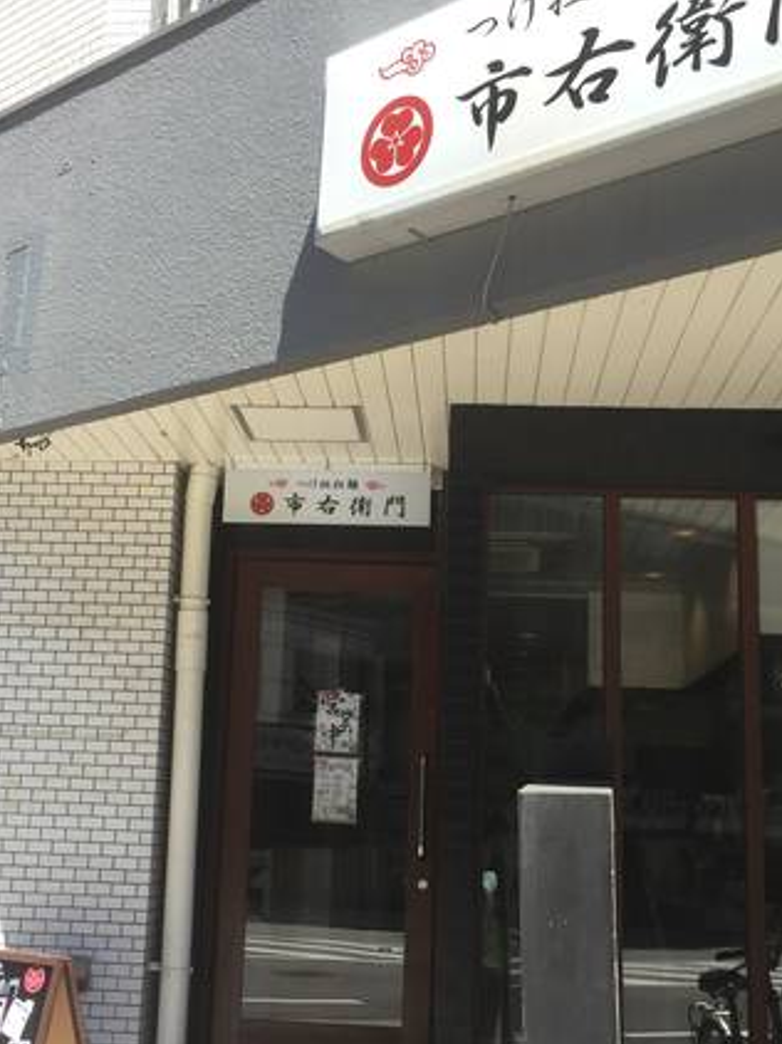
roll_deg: -1.8
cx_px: 349
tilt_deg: +12.7
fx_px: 1327
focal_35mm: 44
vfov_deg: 42.9
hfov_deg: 32.8
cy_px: 571
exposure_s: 1/444
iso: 32
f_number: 2.2
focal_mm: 4.15
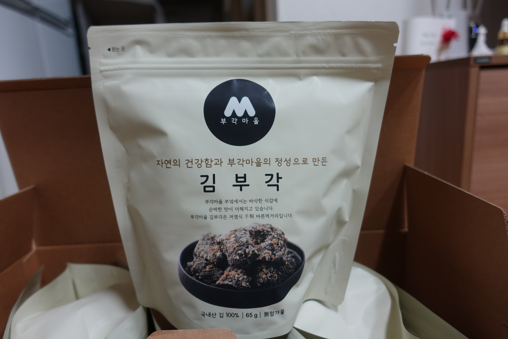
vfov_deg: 53.1
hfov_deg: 73.7
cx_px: 254
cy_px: 170
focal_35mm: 24
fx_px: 339
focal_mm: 8.8
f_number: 1.8
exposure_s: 1/30
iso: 125
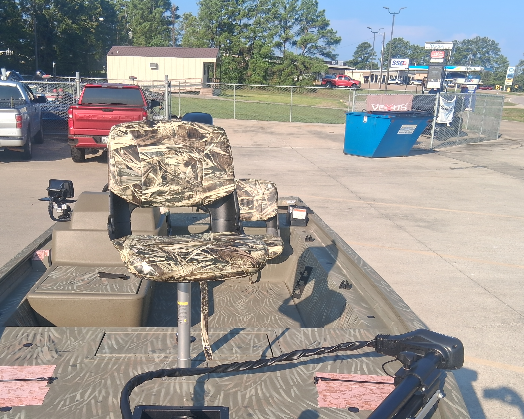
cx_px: 220
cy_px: 296
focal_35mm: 39
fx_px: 605
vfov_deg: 37.6
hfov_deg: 46.7
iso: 25
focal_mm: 3.98
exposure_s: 1/404
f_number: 1.8
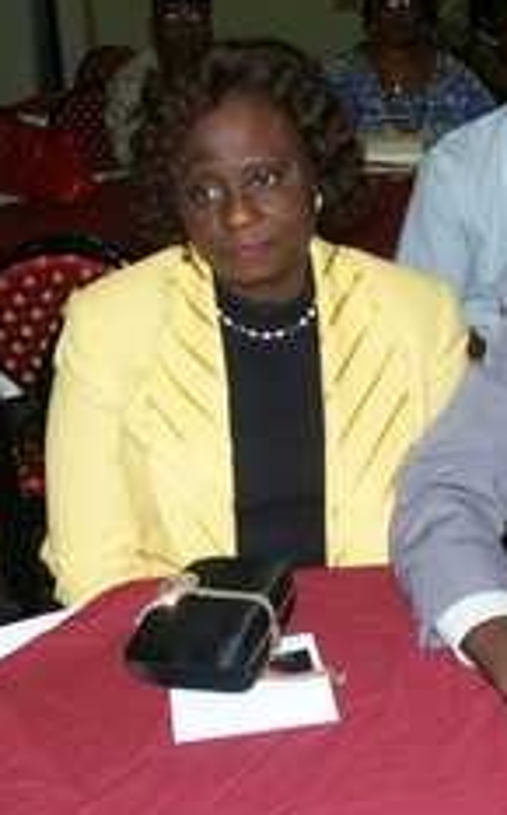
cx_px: 465
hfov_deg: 24.5
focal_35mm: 51
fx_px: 1131
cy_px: 430
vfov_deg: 39.6
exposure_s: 1/90
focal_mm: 7.21
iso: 200
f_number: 2.8
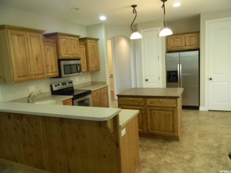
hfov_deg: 63.4
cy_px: 86
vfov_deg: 49.7
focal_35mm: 28
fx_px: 187
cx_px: 116
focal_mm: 5
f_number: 3.5
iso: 768
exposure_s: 1/34.8
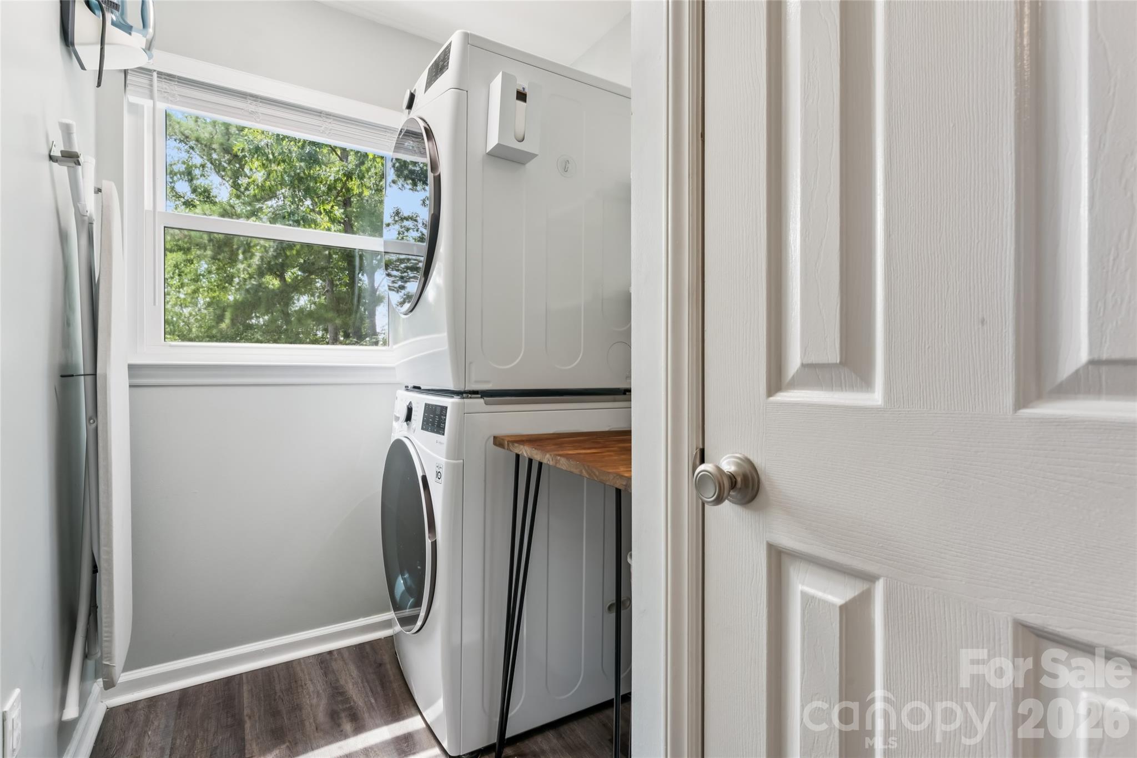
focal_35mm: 17
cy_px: 379
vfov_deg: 71.1
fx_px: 531
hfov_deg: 94.0
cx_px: 568
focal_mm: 16.8
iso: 100
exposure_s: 1/2
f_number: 13
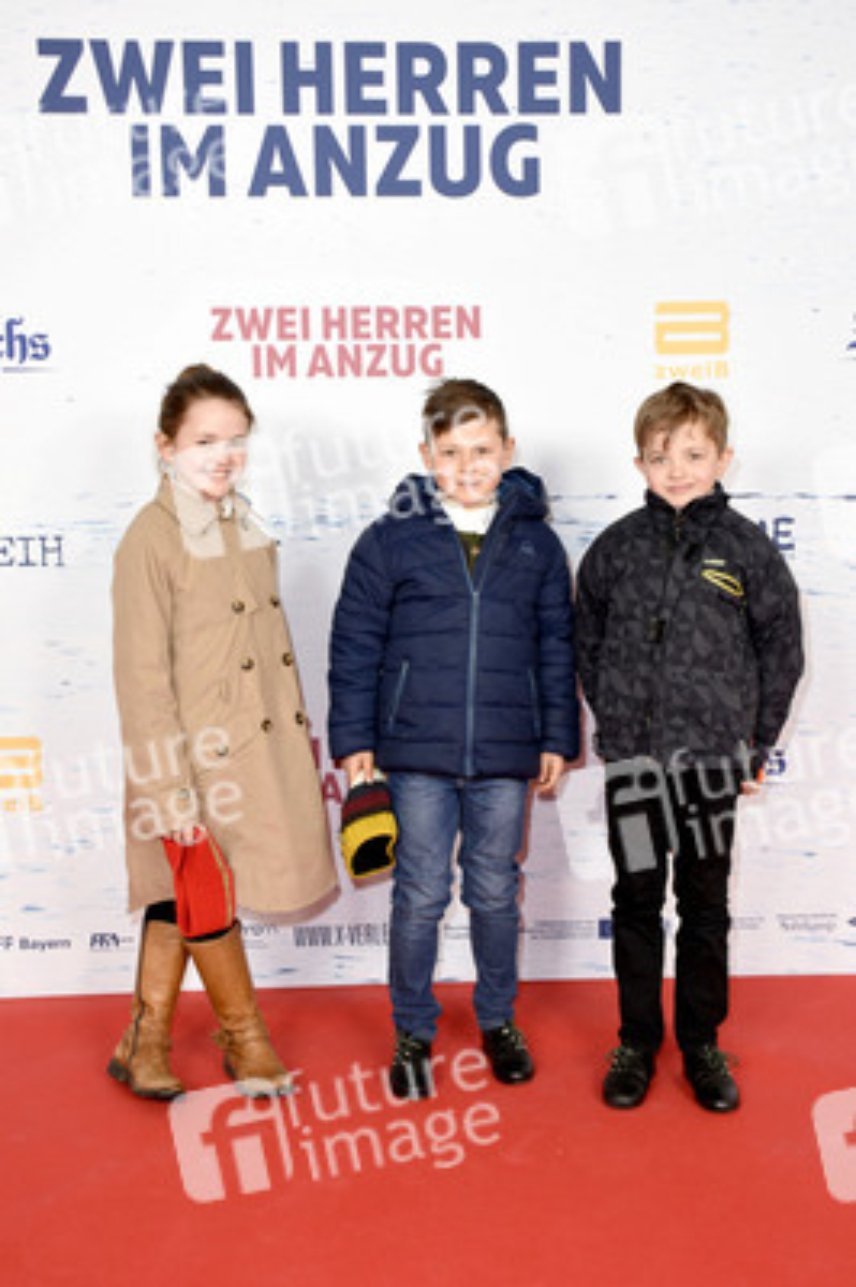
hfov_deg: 33.0
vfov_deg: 48.0
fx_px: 1447
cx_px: 428
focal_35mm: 40
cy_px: 644
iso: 640
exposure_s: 1/60
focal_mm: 27
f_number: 6.3
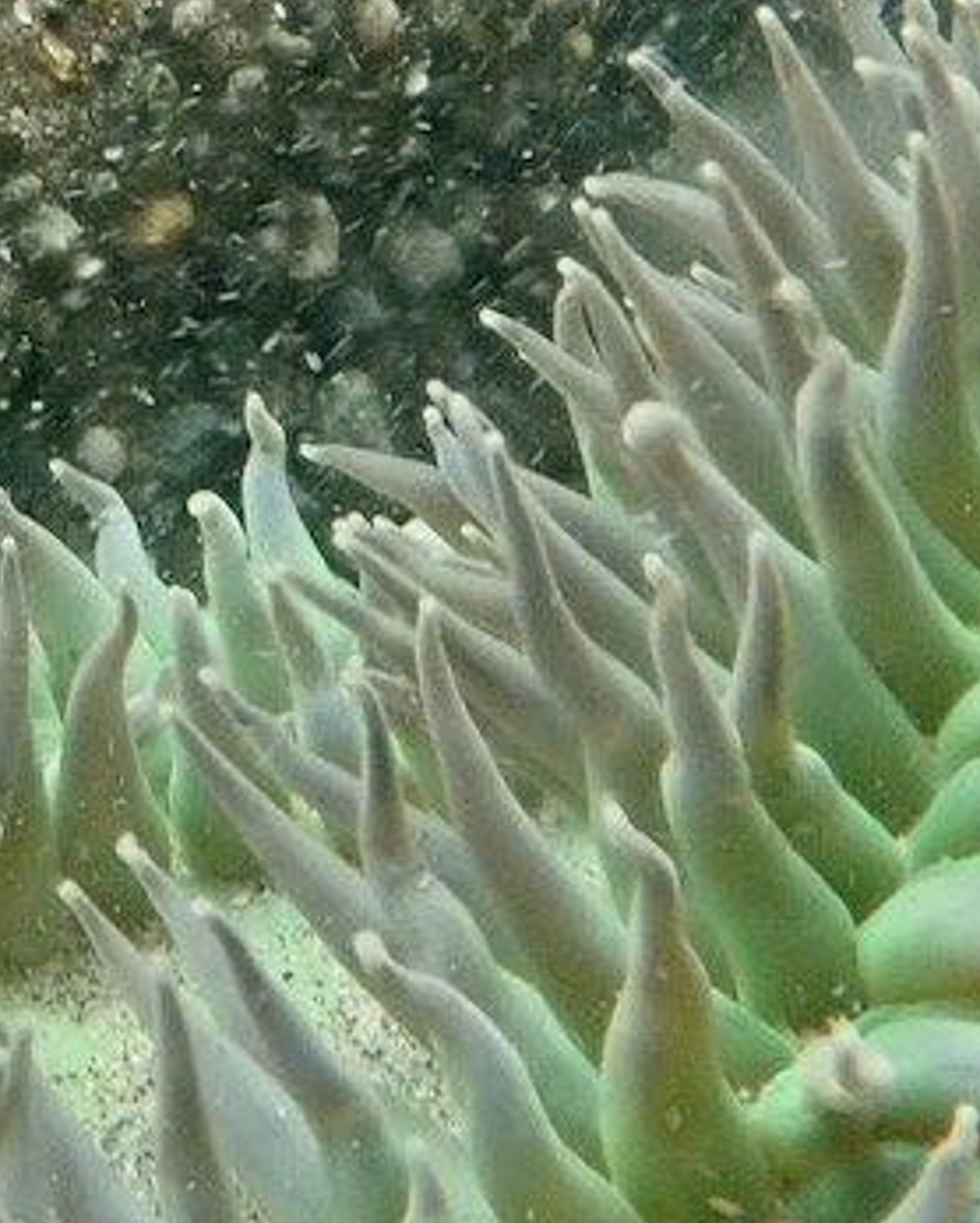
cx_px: 74
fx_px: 3912
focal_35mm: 108
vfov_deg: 17.3
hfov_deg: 14.1
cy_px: -18
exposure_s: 1/125
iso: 320
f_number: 3.2
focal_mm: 5.5
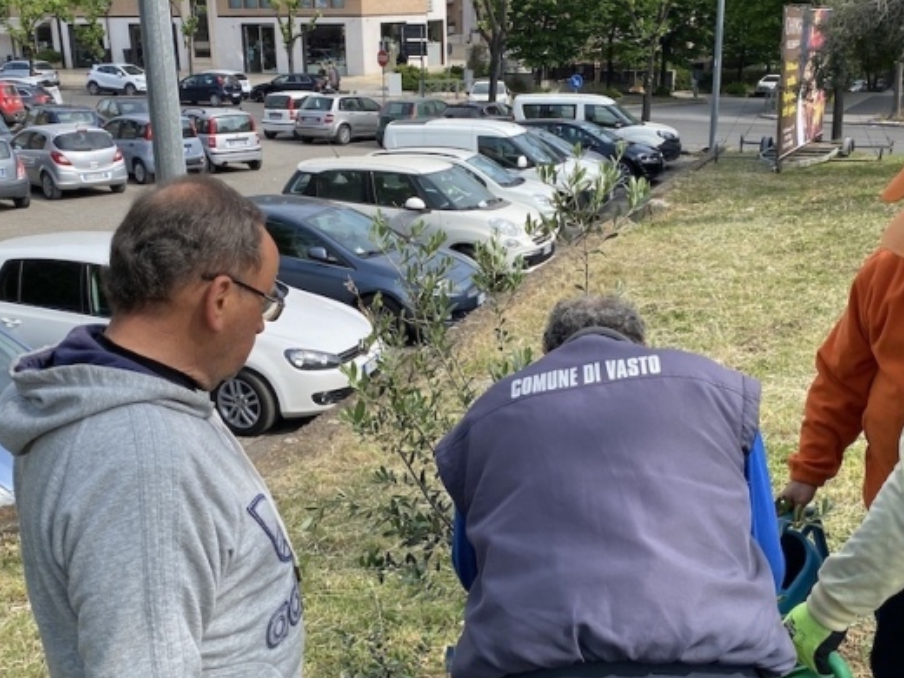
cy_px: 377
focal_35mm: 40
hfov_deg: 46.8
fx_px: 1045
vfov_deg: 35.9
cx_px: 476
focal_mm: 4.25
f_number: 1.8
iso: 32
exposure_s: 1/1522
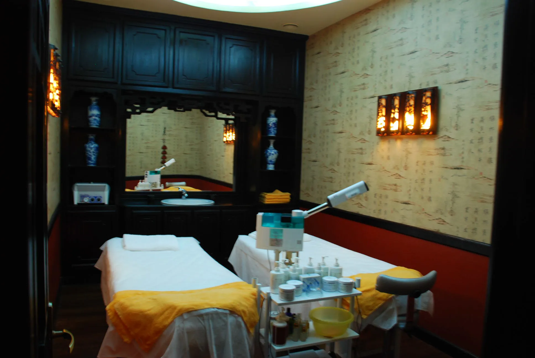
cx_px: 268
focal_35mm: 27
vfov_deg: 48.0
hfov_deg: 67.3
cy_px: 179
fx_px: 402
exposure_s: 1/4
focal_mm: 18
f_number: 5
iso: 400
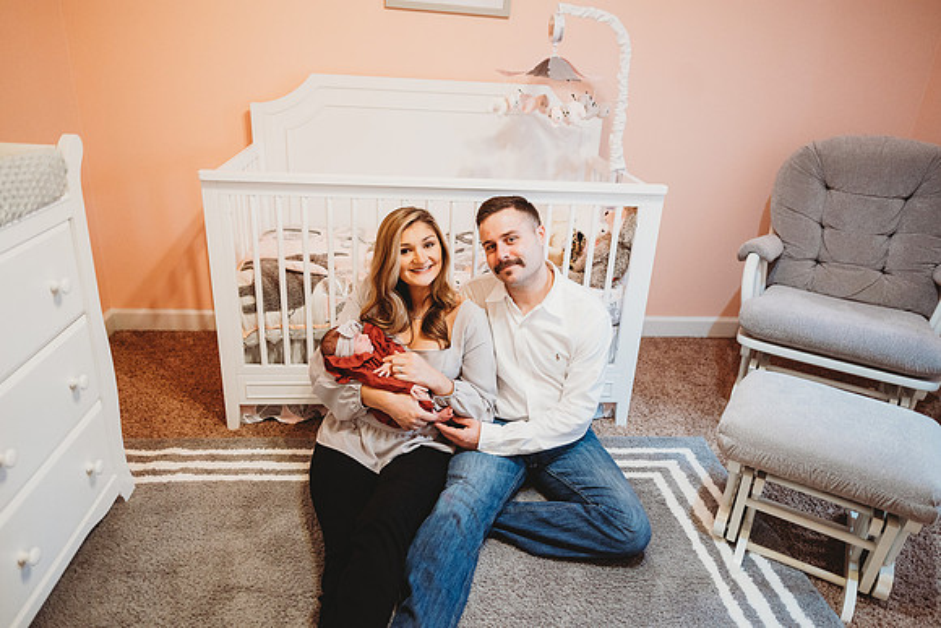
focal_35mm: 24
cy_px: 314
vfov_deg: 53.2
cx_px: 470
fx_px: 627
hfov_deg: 73.7
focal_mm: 24
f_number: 1.8
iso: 1250
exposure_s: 1/160
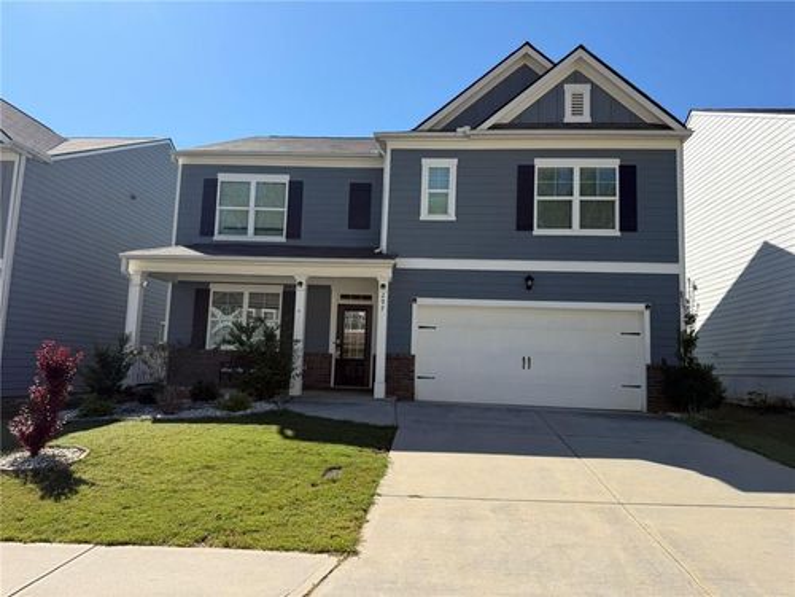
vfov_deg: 56.8
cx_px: 398
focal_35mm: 24
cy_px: 298
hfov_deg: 71.6
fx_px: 551
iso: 80
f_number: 1.78
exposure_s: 1/4167
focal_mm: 6.76
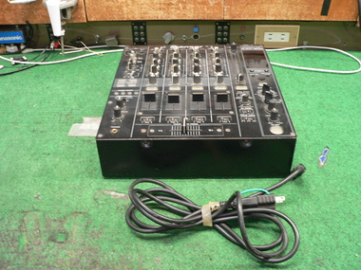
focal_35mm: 38
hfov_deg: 49.0
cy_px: 135
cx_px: 180
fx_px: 396
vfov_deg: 37.7
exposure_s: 1/6
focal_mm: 6.3
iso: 200
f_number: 2.8
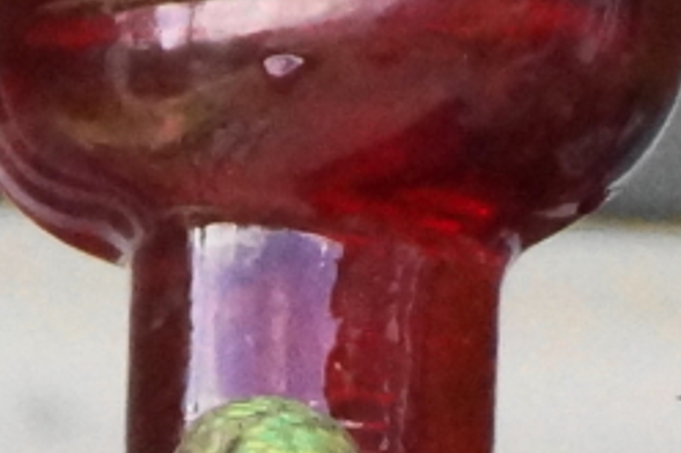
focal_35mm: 1510
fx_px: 28544
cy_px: 689
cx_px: 240
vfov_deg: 0.9
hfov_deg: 1.4
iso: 1600
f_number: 6.3
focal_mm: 250
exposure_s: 1/320
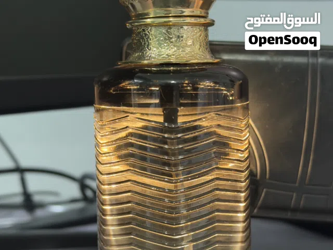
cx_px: 166
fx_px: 337
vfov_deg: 40.7
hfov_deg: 52.6
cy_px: 125
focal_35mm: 35
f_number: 1.78
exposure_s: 1/33
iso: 500
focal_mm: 6.76
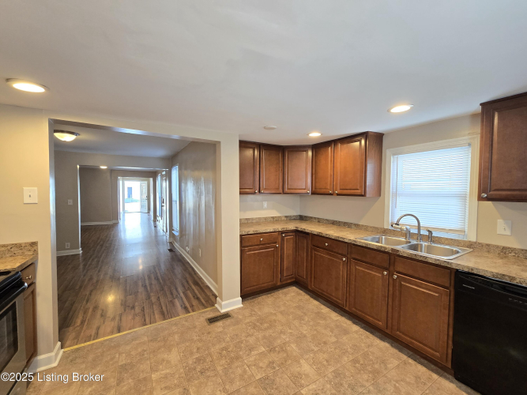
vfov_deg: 89.9
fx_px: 198
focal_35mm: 13
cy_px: 198
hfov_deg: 106.2
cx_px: 264
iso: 200
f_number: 2.2
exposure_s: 1/60
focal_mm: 2.2
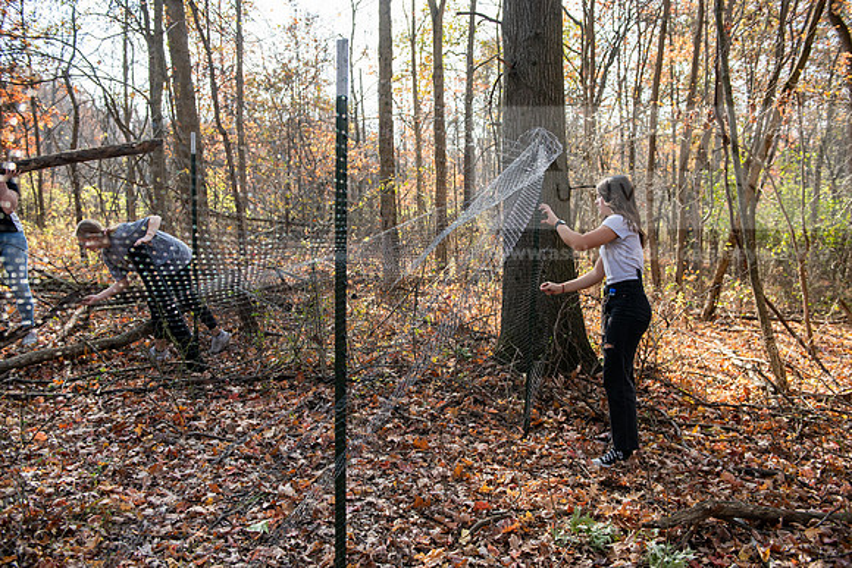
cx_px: 426
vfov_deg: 41.1
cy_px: 284
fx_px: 757
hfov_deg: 58.7
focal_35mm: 32
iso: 250
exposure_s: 1/500
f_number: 3.5
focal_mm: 32
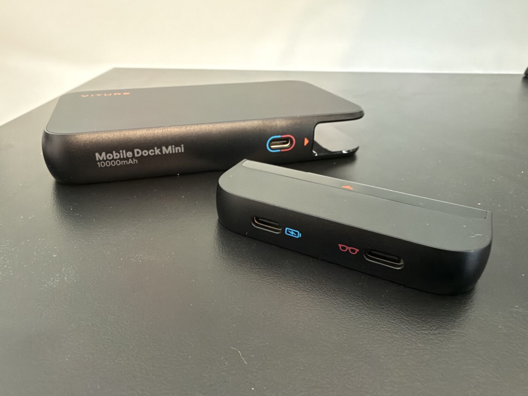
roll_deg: +0.0
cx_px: 264
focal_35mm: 25
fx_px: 381
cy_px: 198
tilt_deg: -27.3
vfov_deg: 54.9
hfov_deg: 69.4
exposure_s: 1/60
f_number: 2.2
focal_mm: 2.22
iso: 800
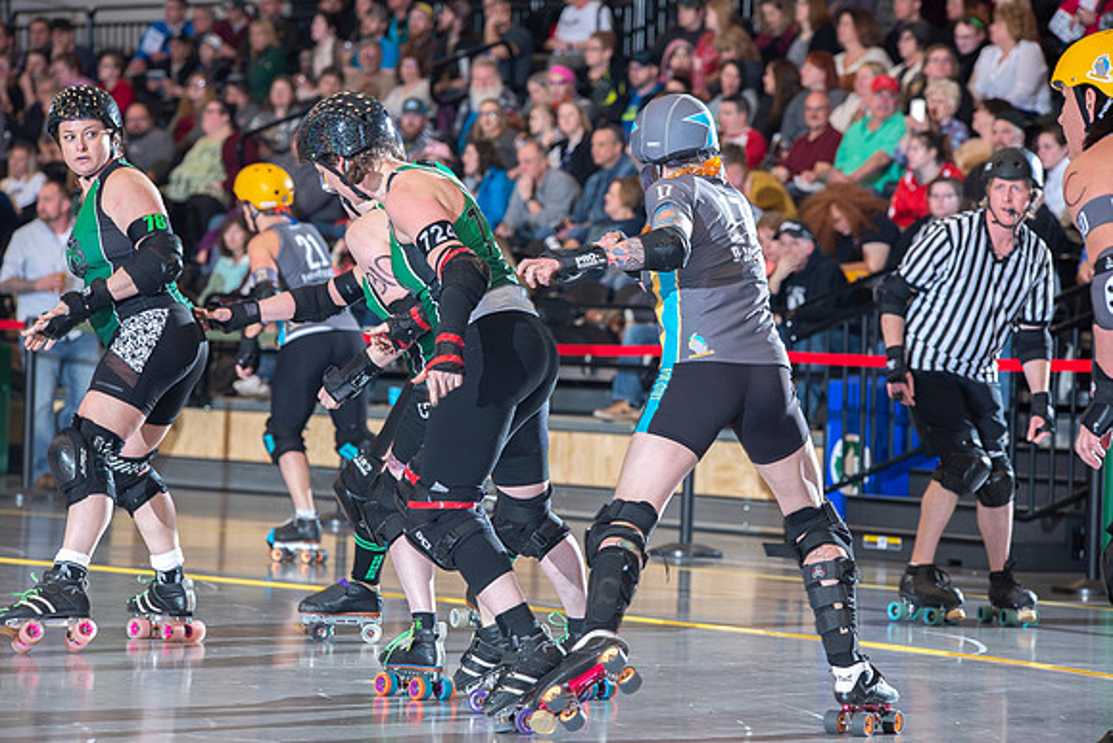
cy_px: 372
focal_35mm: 160
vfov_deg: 8.6
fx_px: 4948
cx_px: 556
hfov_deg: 12.8
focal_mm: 160
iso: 640
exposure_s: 1/160
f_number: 5.6
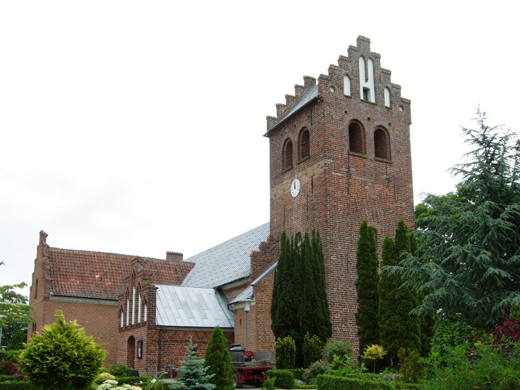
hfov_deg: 51.4
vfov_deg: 39.7
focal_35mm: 36
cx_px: 260
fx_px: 541
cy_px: 195
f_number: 4.3
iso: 50
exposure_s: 1/279
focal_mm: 7.5
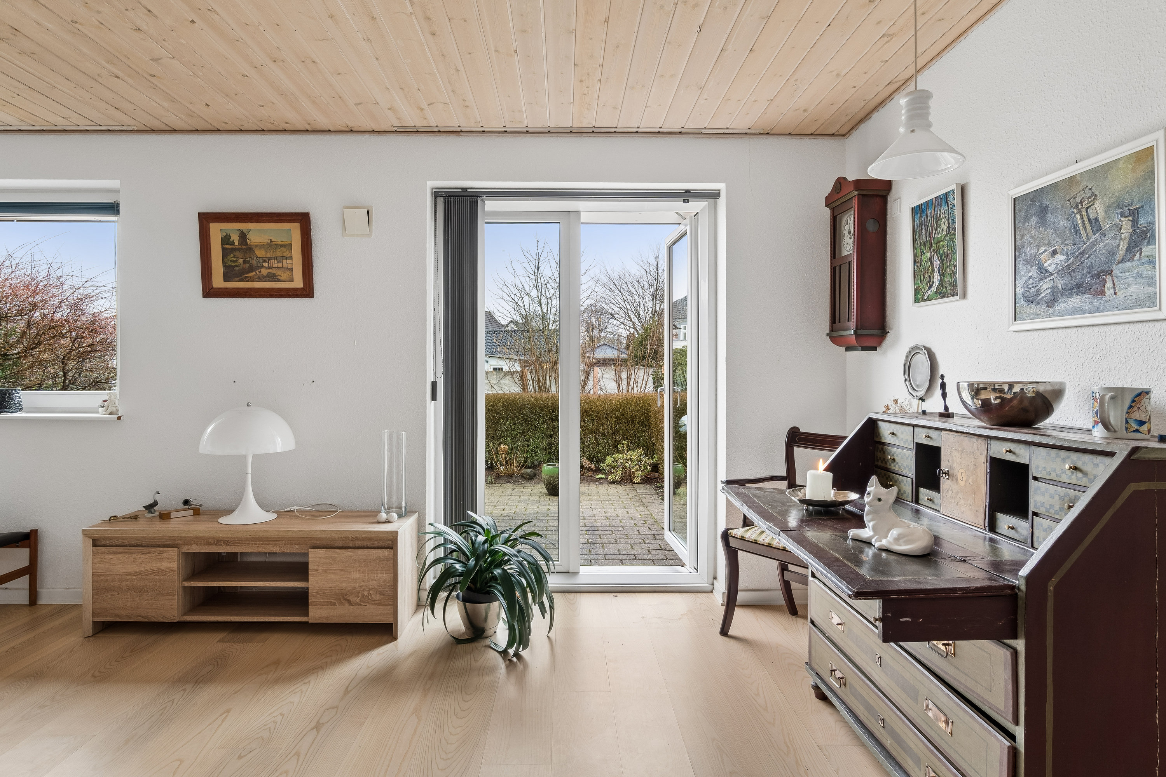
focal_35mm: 20
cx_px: 583
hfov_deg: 85.4
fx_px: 632
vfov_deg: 63.2
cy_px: 388
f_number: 8
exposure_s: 1/1.67
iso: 200
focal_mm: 13
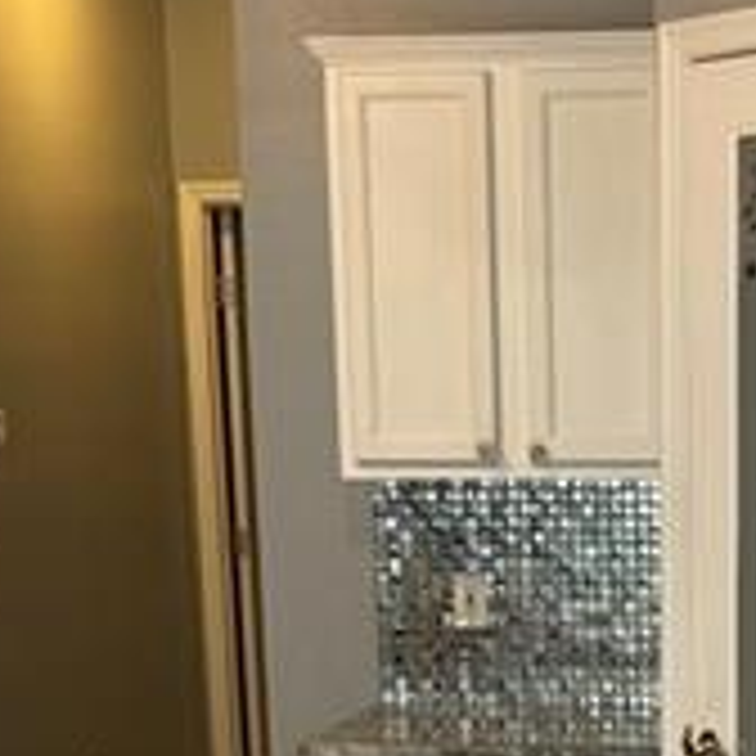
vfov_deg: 15.5
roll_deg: -0.4
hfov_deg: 16.4
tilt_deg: -13.6
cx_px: 648
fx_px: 2594
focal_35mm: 105
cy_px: 1058
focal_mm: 5.96
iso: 125
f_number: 1.6
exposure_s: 1/60
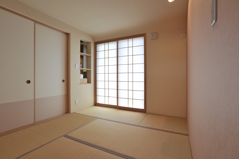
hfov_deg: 93.3
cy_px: 80
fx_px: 113
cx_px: 120
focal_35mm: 17
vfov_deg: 70.3
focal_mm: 17
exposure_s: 1/45
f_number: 8
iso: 400
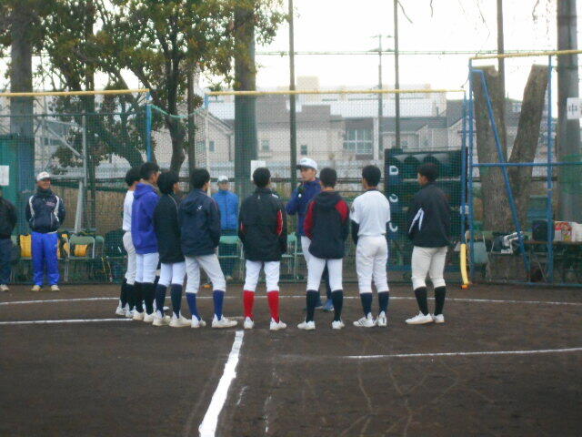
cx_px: 291
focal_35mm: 130
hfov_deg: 15.2
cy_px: 218
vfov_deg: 11.4
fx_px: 2186
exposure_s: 1/250
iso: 720
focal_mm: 23
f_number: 6.5
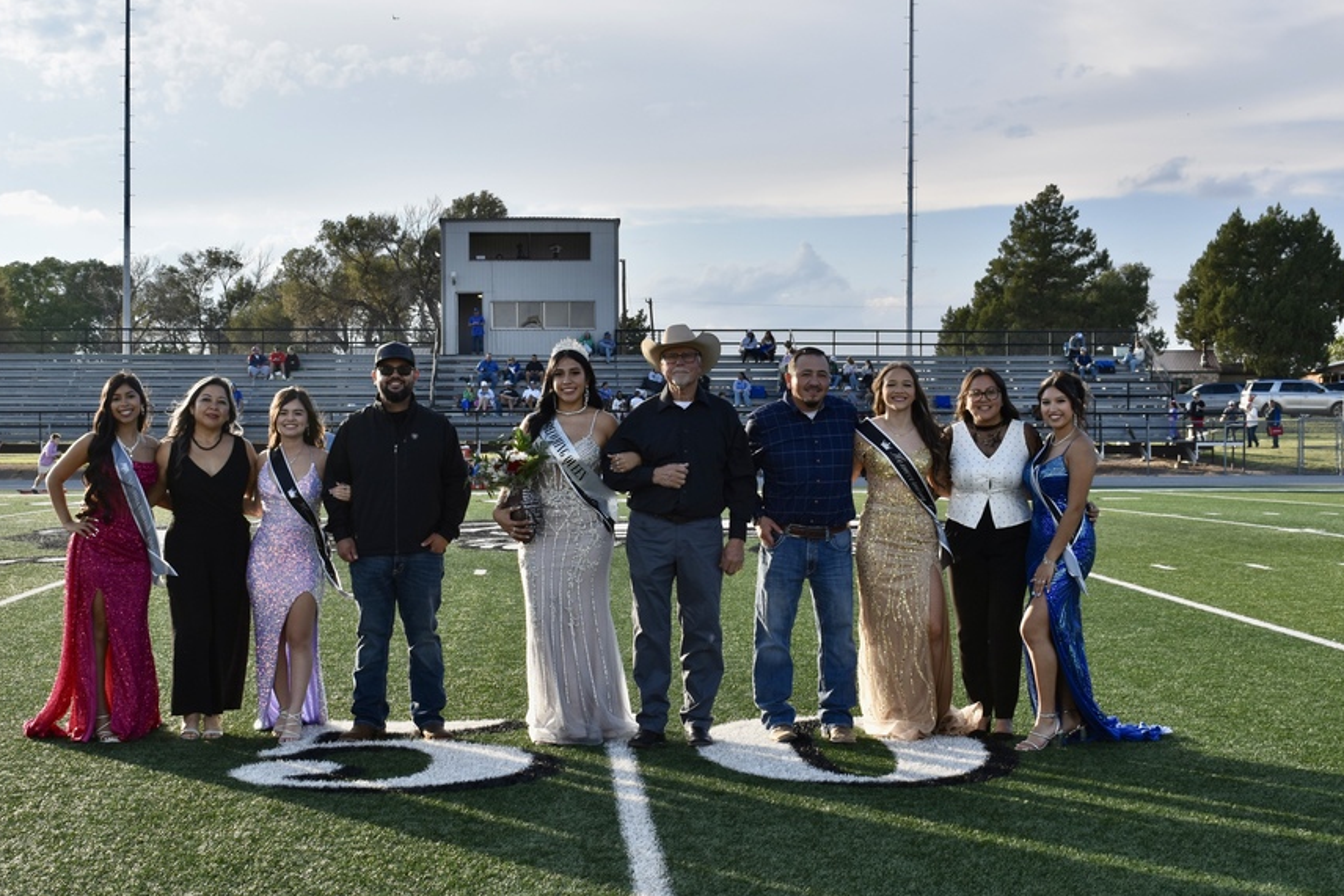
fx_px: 2076
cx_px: 586
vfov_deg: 24.4
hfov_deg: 35.8
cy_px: 511
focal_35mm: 56
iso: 200
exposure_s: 1/320
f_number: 9
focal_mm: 31
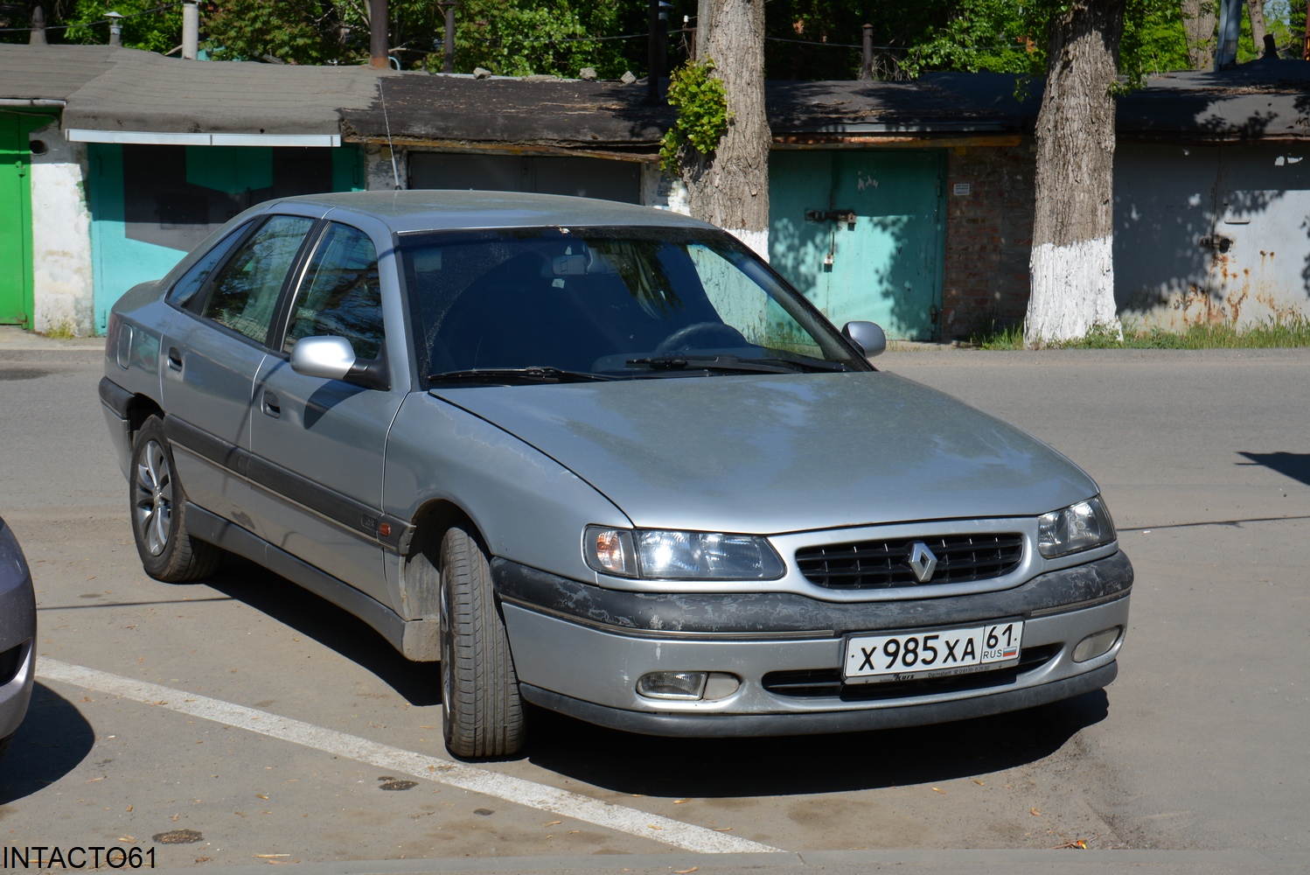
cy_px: 438
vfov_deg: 20.6
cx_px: 655
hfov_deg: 30.5
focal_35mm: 66
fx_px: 2402
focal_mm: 44
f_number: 8
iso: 100
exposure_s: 1/250
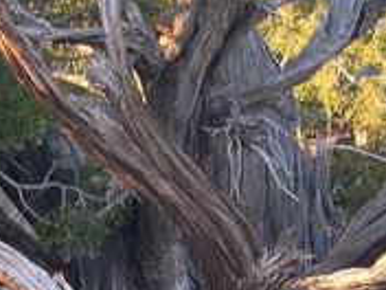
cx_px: 175
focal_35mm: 173
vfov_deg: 8.6
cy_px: 145
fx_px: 1929
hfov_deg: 11.4
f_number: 2.8
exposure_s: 1/88.9
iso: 100
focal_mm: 8
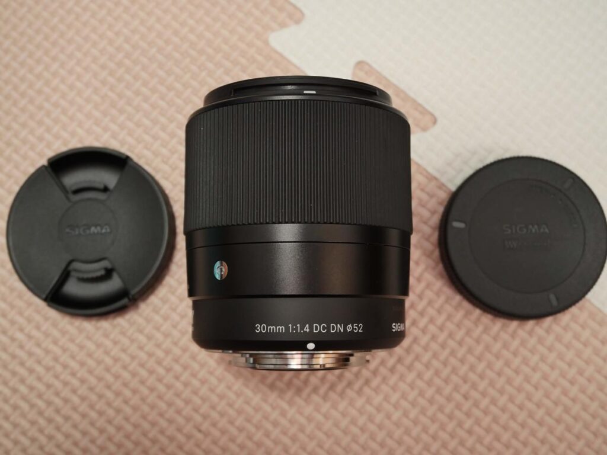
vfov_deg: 32.9
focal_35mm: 44
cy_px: 228
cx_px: 304
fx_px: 772
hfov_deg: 42.9
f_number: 5.6
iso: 500
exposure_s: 1/50
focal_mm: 22
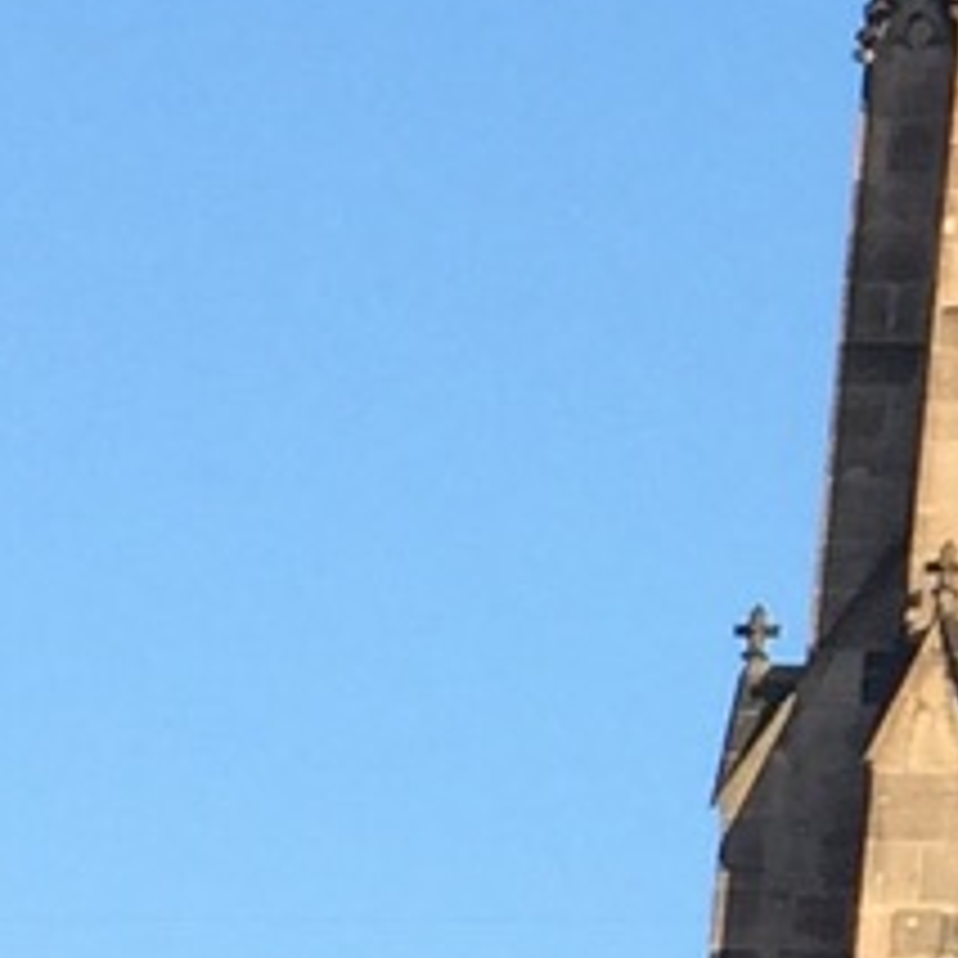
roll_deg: -3.8
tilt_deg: +19.8
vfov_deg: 7.1
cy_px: 297
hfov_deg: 6.9
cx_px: 1777
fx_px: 7734
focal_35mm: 247
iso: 32
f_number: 2.2
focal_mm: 4.15
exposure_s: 1/920
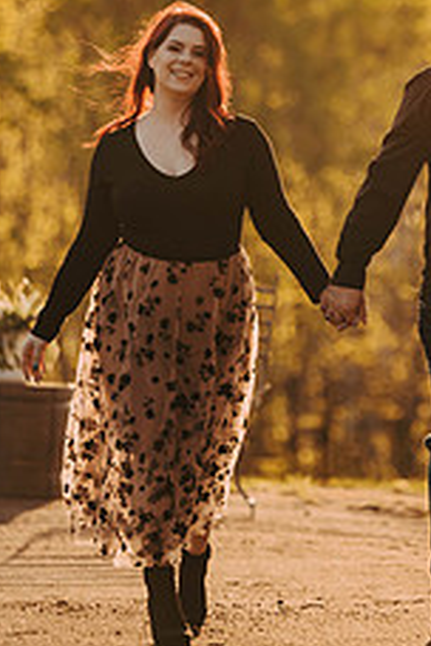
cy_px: 105
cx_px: 267
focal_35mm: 267
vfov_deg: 7.7
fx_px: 4794
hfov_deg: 5.1
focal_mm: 135
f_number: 2.8
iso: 250
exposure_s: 1/1250
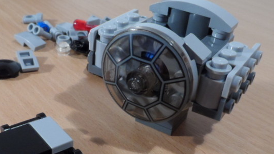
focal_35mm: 44
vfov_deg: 26.4
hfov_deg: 46.3
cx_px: 118
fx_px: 320
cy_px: 131
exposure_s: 1/20
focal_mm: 4
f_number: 3.2
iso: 200
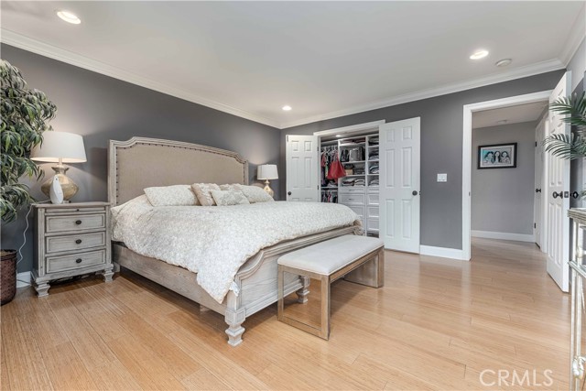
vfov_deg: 81.2
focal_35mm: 14
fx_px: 228
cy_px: 196
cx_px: 293
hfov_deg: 104.2
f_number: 6.3
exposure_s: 1/4
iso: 250
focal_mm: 14
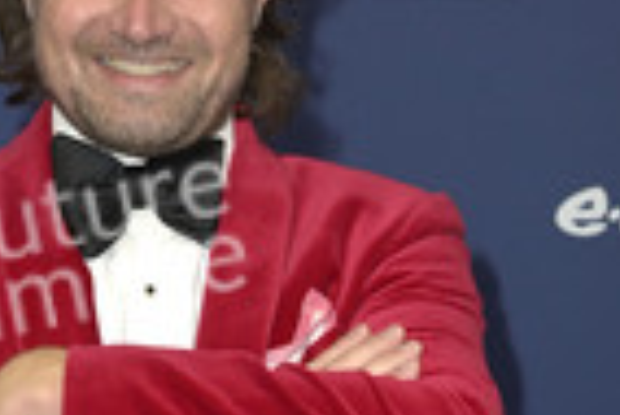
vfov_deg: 7.8
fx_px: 3000
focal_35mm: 174
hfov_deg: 11.8
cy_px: 485
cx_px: 148
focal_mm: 62
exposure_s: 1/250
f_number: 5.6
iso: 800
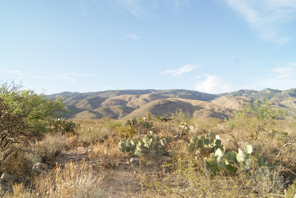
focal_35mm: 30
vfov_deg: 43.7
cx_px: 136
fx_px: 247
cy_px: 103
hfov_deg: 61.8
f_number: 8
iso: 100
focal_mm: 18
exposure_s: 1/160
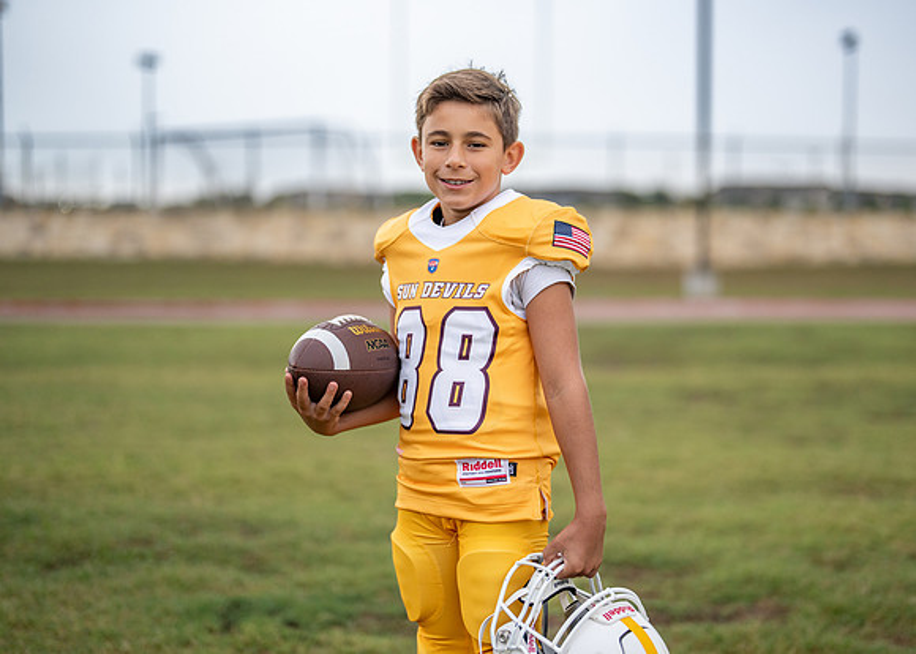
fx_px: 1511
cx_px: 509
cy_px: 298
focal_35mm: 58
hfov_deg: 33.7
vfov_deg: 24.4
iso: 250
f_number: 1.2
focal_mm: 50
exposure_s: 1/1000
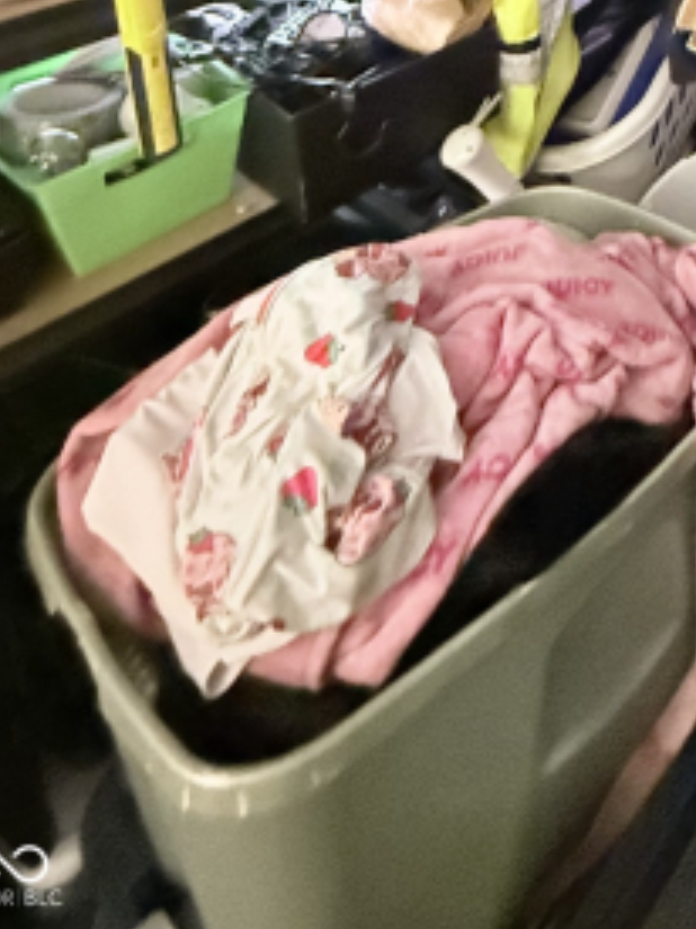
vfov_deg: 38.9
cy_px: -194
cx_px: 764
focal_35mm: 34
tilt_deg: -13.2
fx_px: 912
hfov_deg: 35.7
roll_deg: -1.8
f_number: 2.2
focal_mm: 2.22
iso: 2500
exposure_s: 1/17
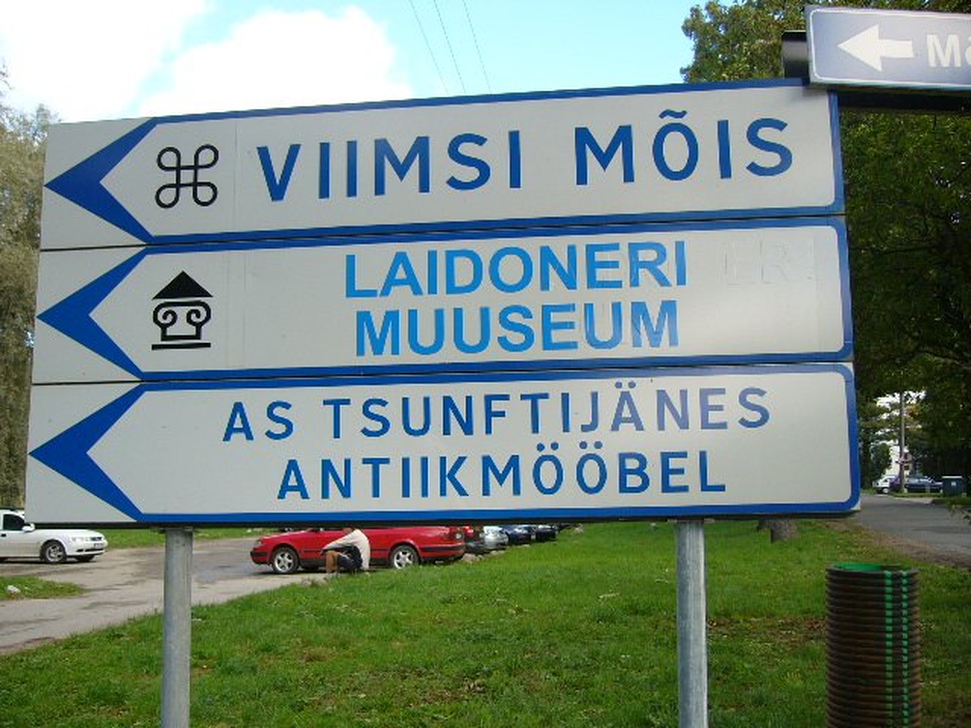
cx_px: 486
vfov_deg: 40.7
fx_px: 982
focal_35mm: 35
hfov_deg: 52.6
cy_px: 364
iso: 64
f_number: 2.8
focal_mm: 5.8
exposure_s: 1/200
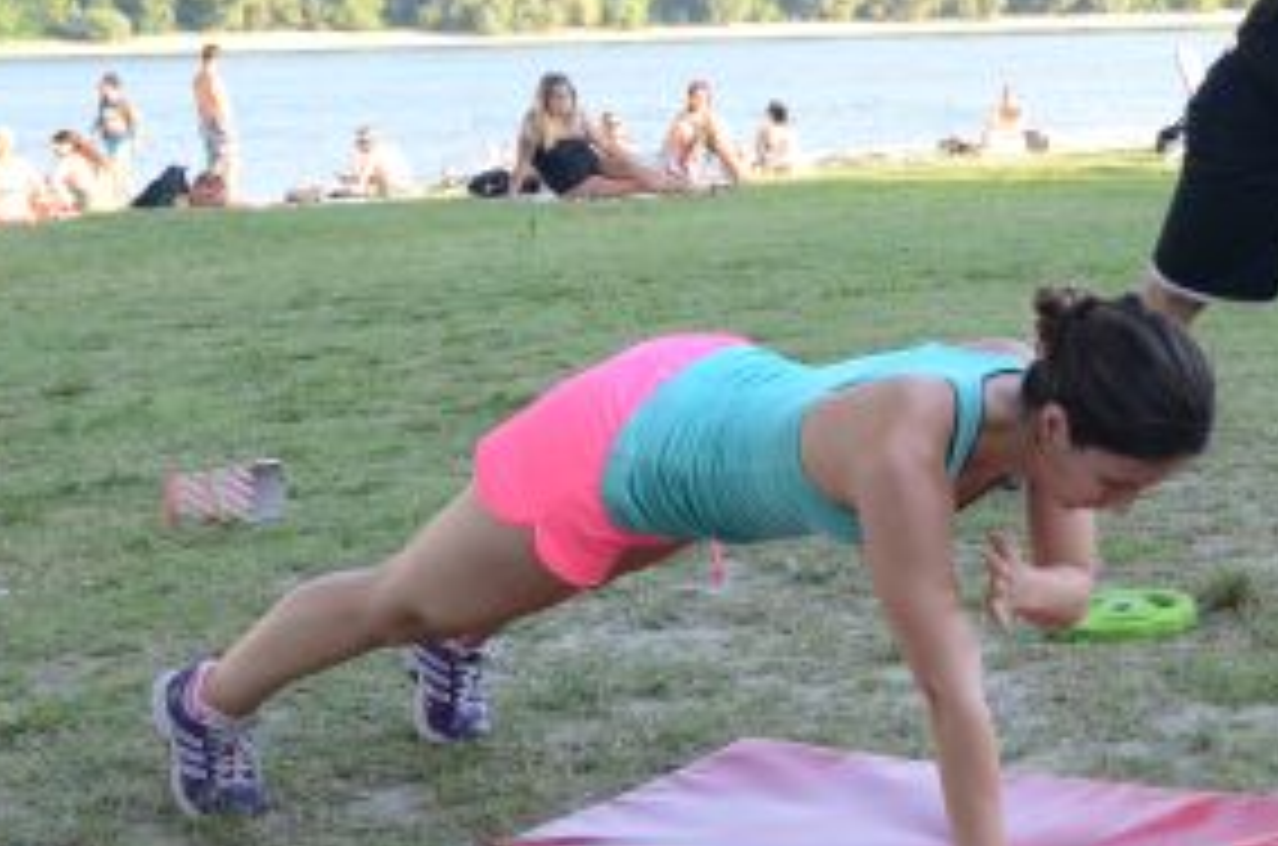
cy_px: 184
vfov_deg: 15.4
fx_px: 3117
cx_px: 1377
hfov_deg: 22.0
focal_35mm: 88
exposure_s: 1/640
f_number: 5
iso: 1000
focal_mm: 26
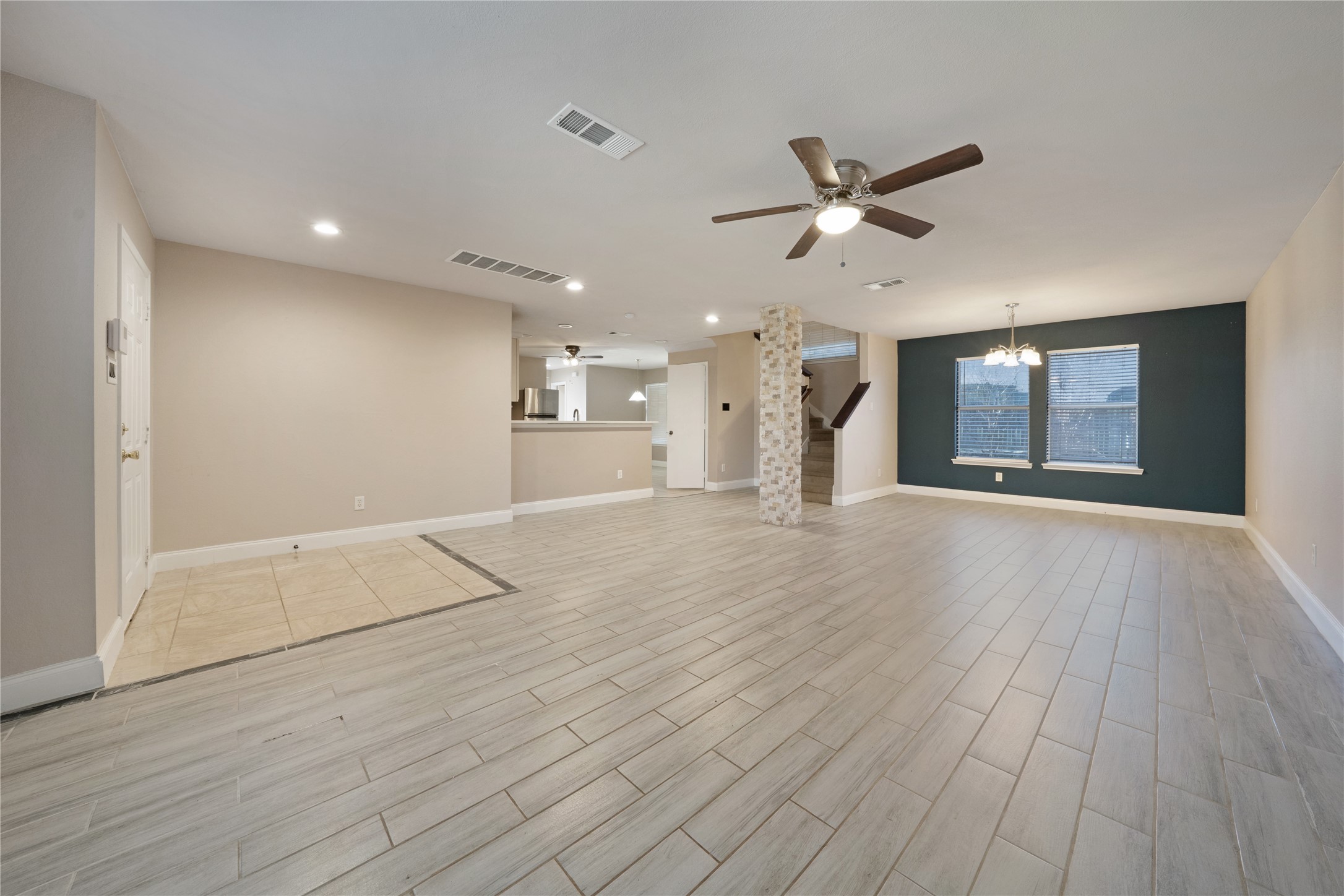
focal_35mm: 12
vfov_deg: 90.0
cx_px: 672
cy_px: 448
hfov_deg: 112.6
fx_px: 448
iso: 500
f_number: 9
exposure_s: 1/6
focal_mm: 12
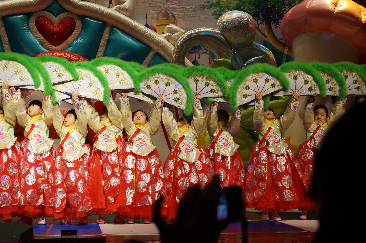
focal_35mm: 52
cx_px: 183
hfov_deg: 37.9
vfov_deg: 25.7
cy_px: 122
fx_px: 533
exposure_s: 1/60
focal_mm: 35
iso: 125
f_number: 5
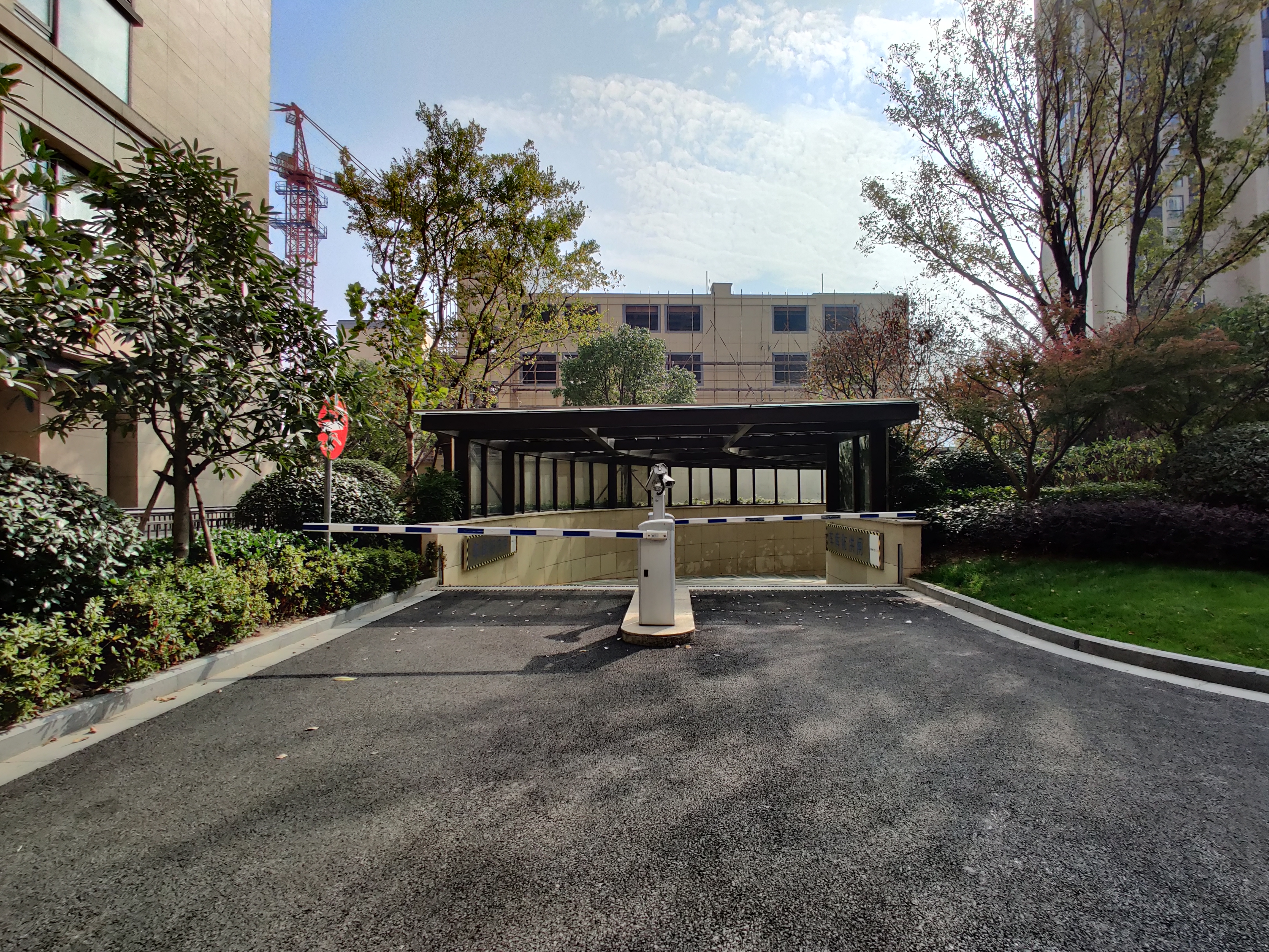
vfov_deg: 89.9
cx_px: 634
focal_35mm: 13
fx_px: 477
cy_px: 476
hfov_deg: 106.2
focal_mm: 2.25
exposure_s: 1/473
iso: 100
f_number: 2.2
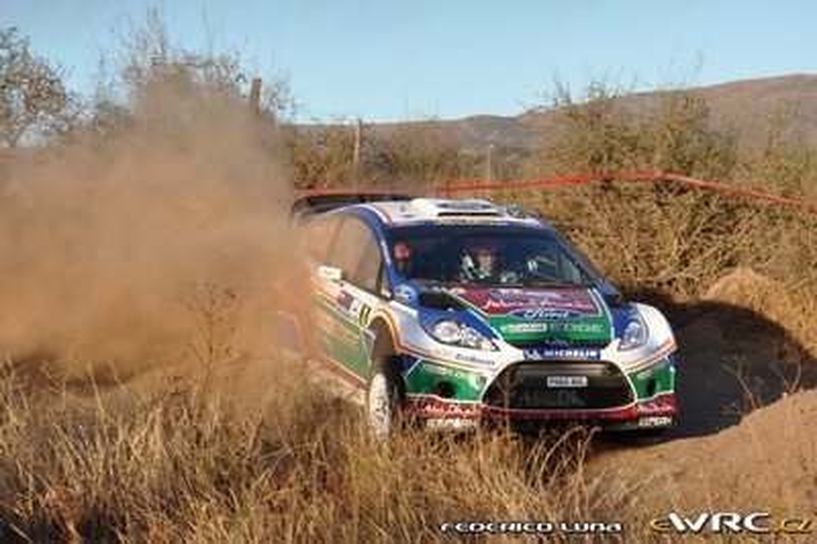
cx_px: 408
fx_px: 2381
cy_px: 272
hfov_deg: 19.5
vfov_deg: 13.0
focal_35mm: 105
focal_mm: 70
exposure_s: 1/500
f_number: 10
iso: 500
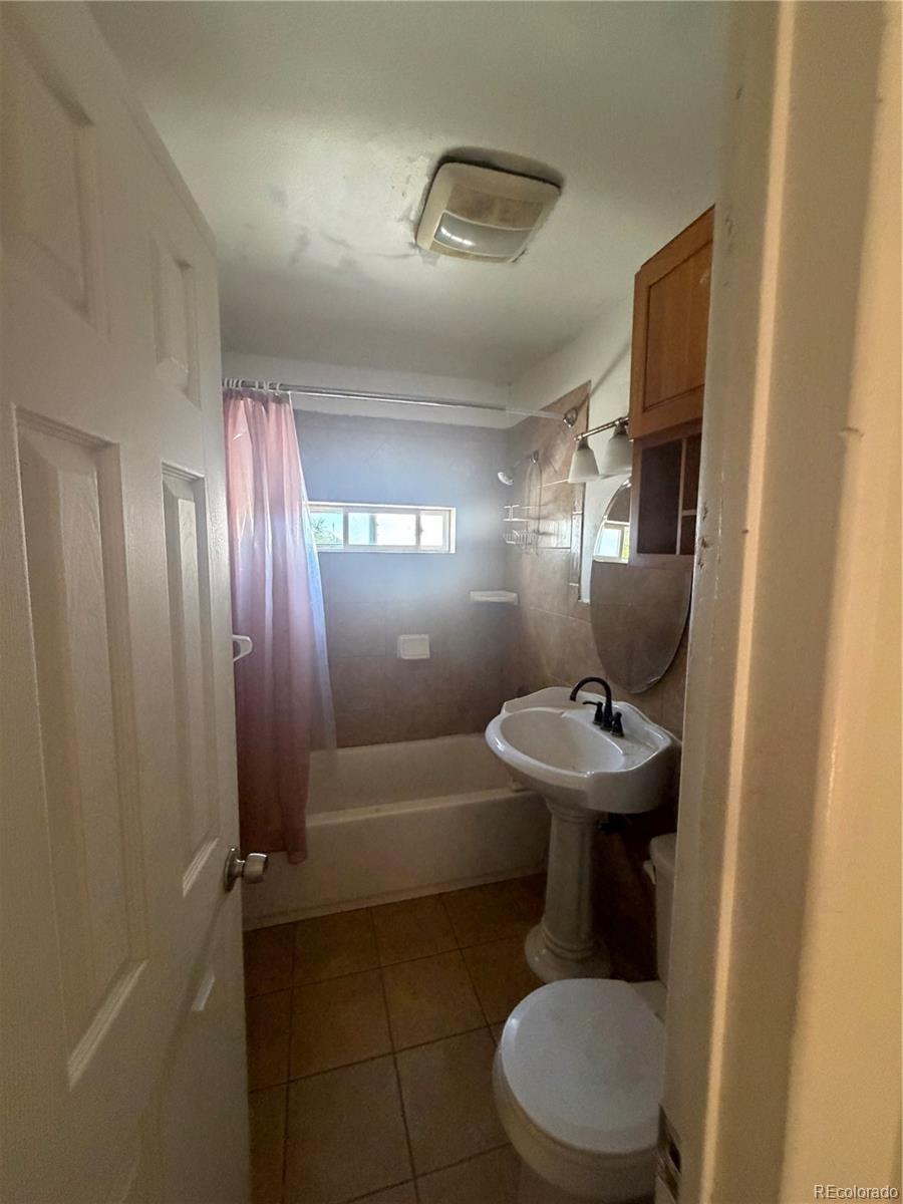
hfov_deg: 85.7
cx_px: 452
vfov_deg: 102.1
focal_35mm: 14
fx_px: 487
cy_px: 602
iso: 500
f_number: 2.2
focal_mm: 2.22
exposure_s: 1/60
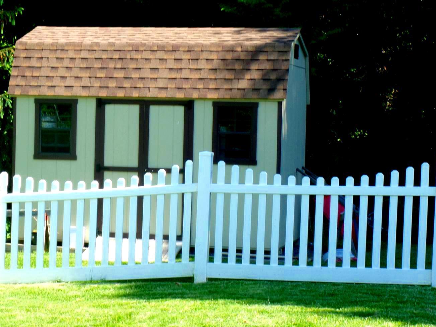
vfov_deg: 12.0
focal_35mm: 123
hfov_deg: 15.9
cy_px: 156
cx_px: 107
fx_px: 1549
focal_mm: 13.9
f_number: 8.4
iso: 80
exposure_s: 1/30
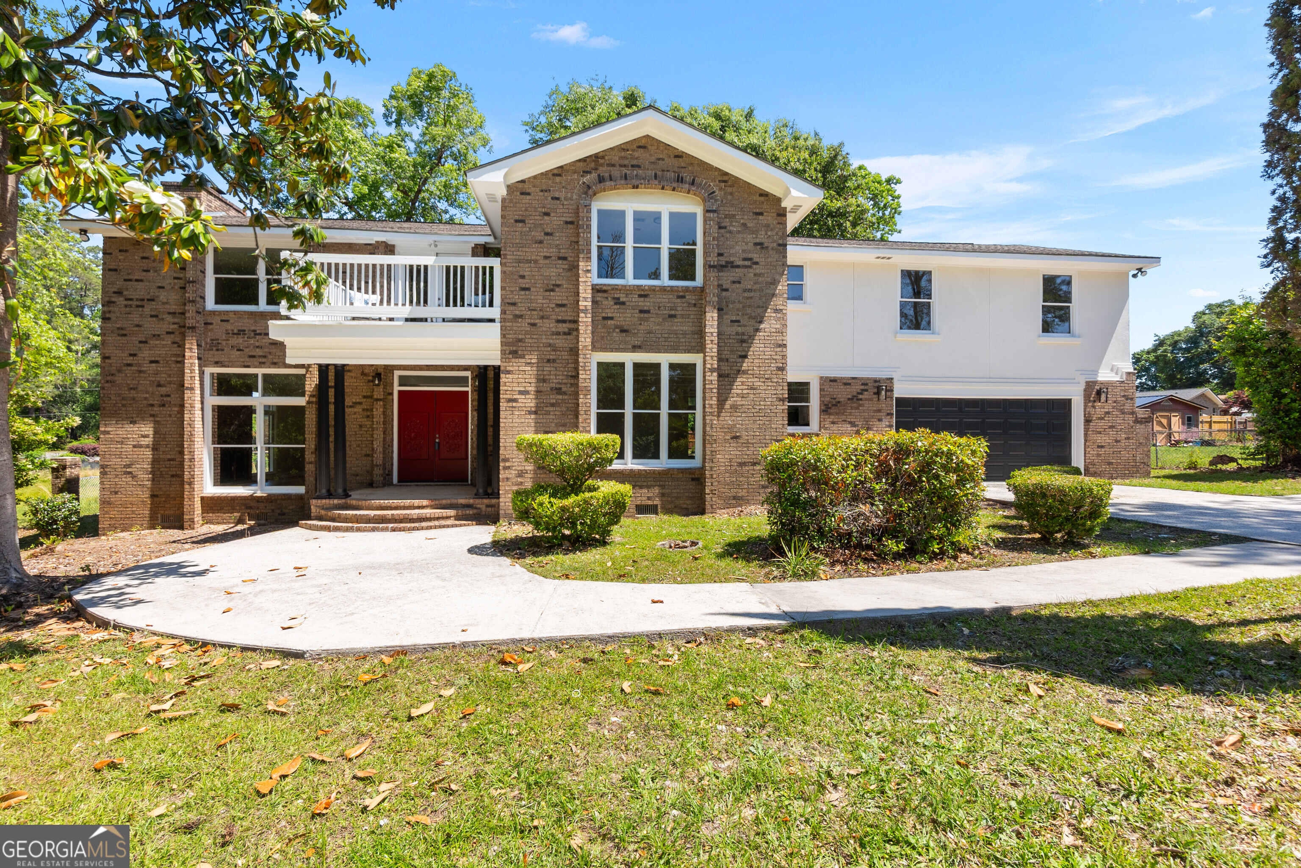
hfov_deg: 100.4
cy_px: 434
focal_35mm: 15
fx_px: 542
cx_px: 650
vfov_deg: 77.3
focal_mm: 10
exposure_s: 1/160
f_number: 10
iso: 100
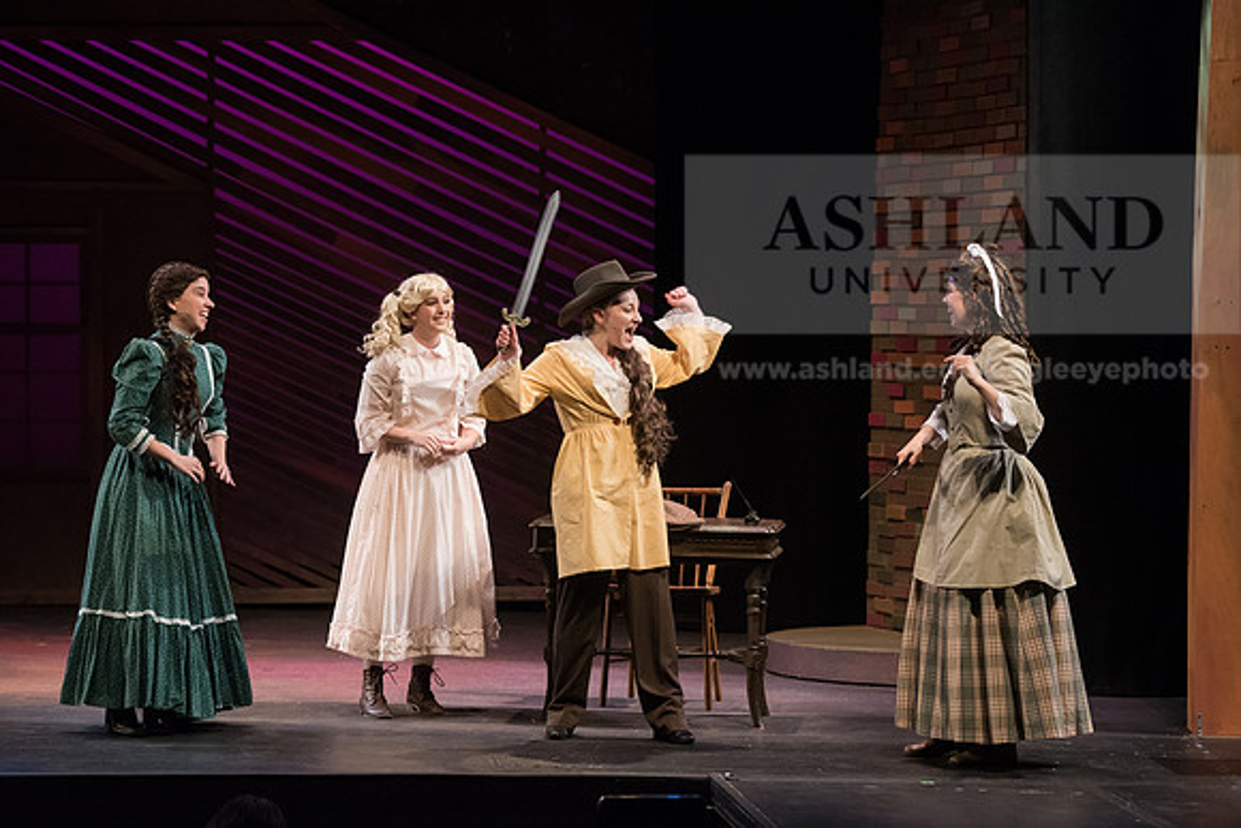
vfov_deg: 12.5
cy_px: 414
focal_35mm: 110
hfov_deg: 18.6
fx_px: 3793
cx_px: 620
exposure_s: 1/400
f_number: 4.5
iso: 5000
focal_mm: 110
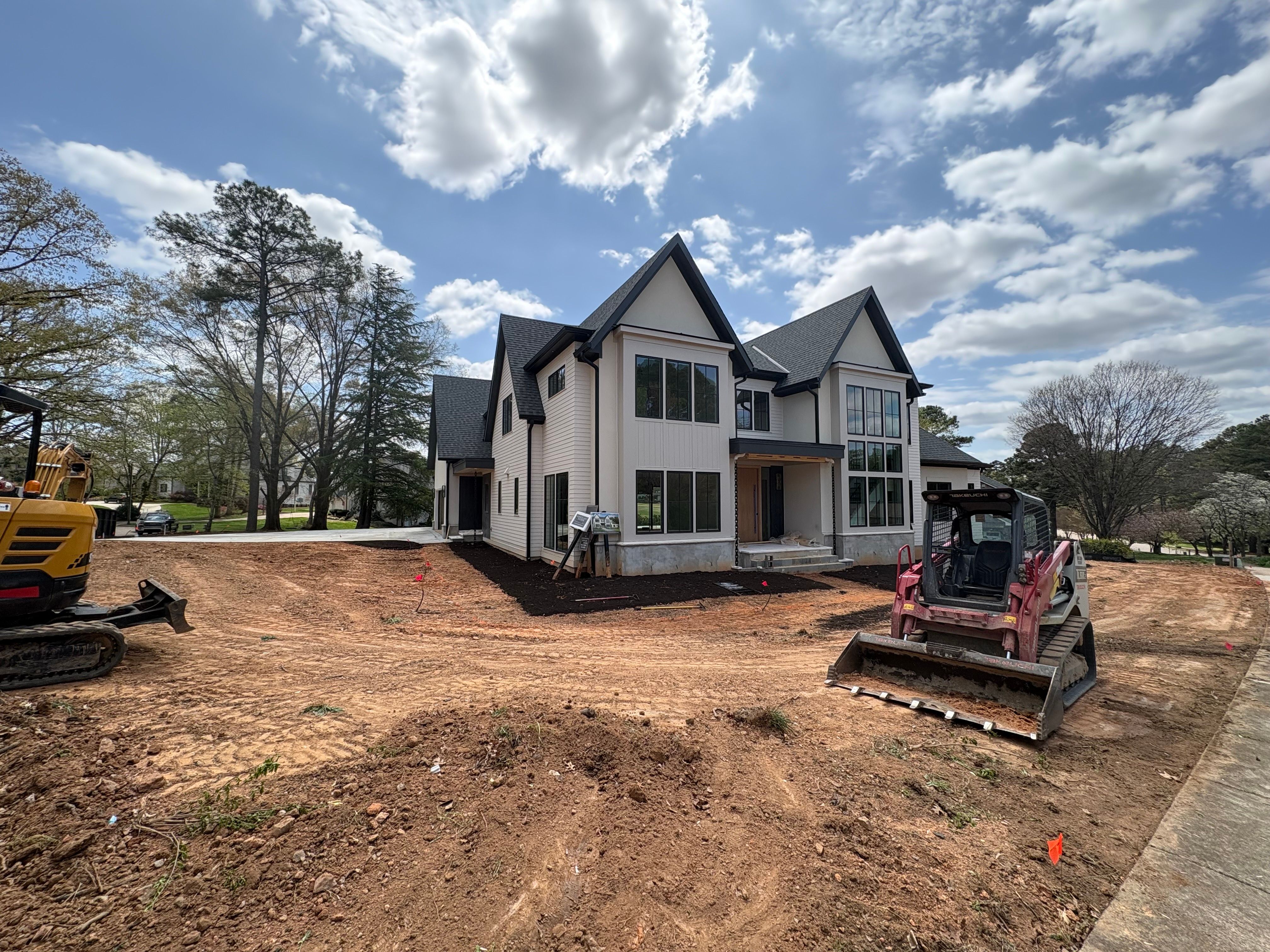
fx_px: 514
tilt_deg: +4.0
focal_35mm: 14
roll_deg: -2.0
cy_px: 476
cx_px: 635
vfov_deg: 85.7
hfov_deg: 102.1
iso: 64
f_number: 2.2
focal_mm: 2.22
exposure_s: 1/1256
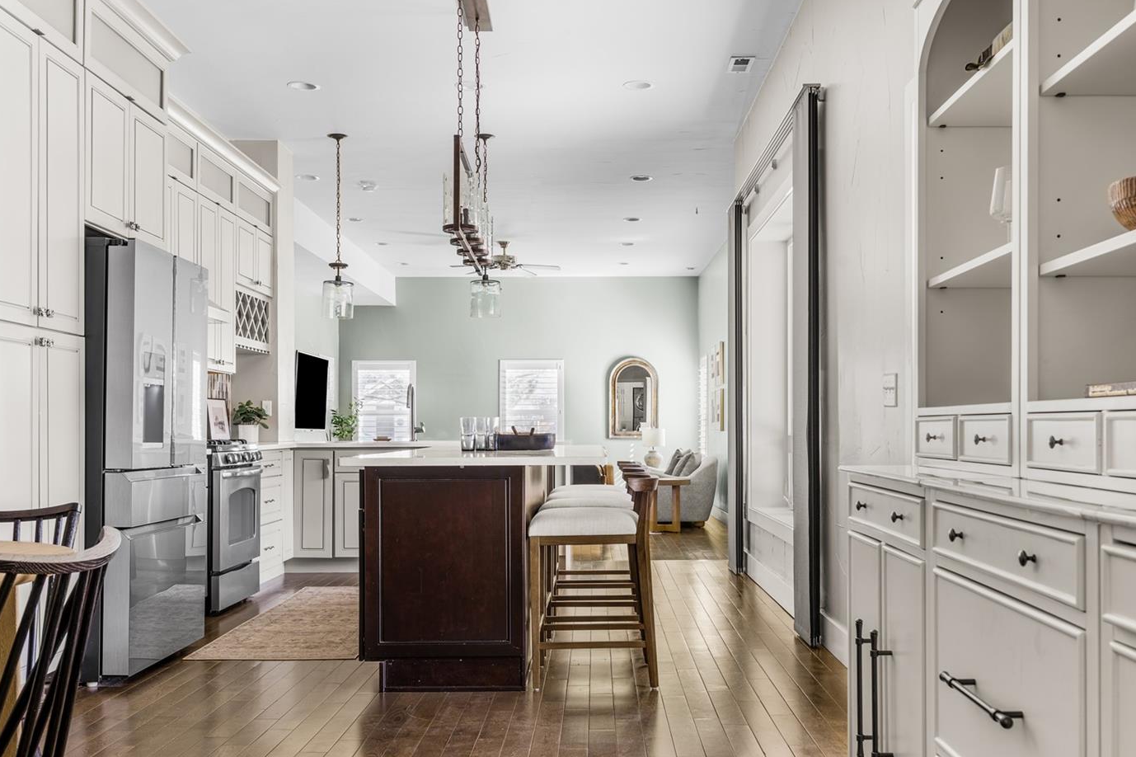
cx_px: 610
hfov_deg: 53.1
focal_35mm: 36
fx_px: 1136
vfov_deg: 36.8
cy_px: 432
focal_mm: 31
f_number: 8
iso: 100
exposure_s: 5
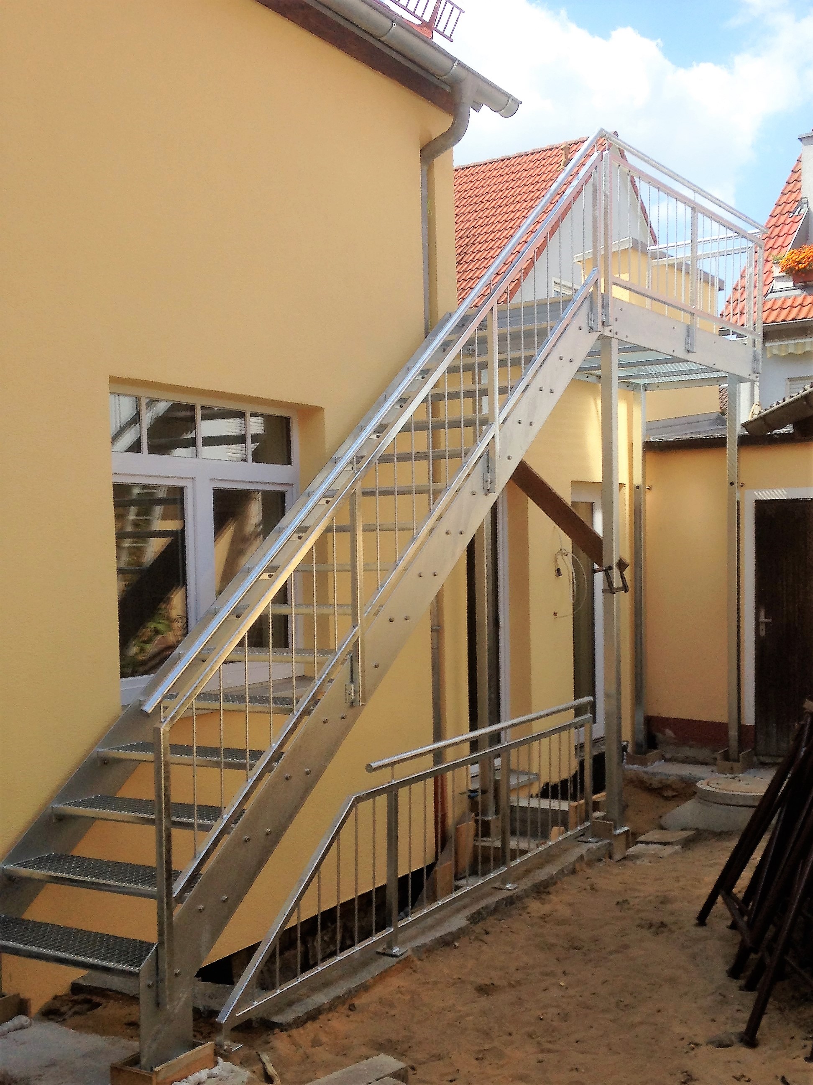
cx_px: 406
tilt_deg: +0.5
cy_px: 542
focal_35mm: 33
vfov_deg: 55.4
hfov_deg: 42.9
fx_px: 1034
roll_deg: +0.4
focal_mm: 4.12
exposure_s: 1/809
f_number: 2.4
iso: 50
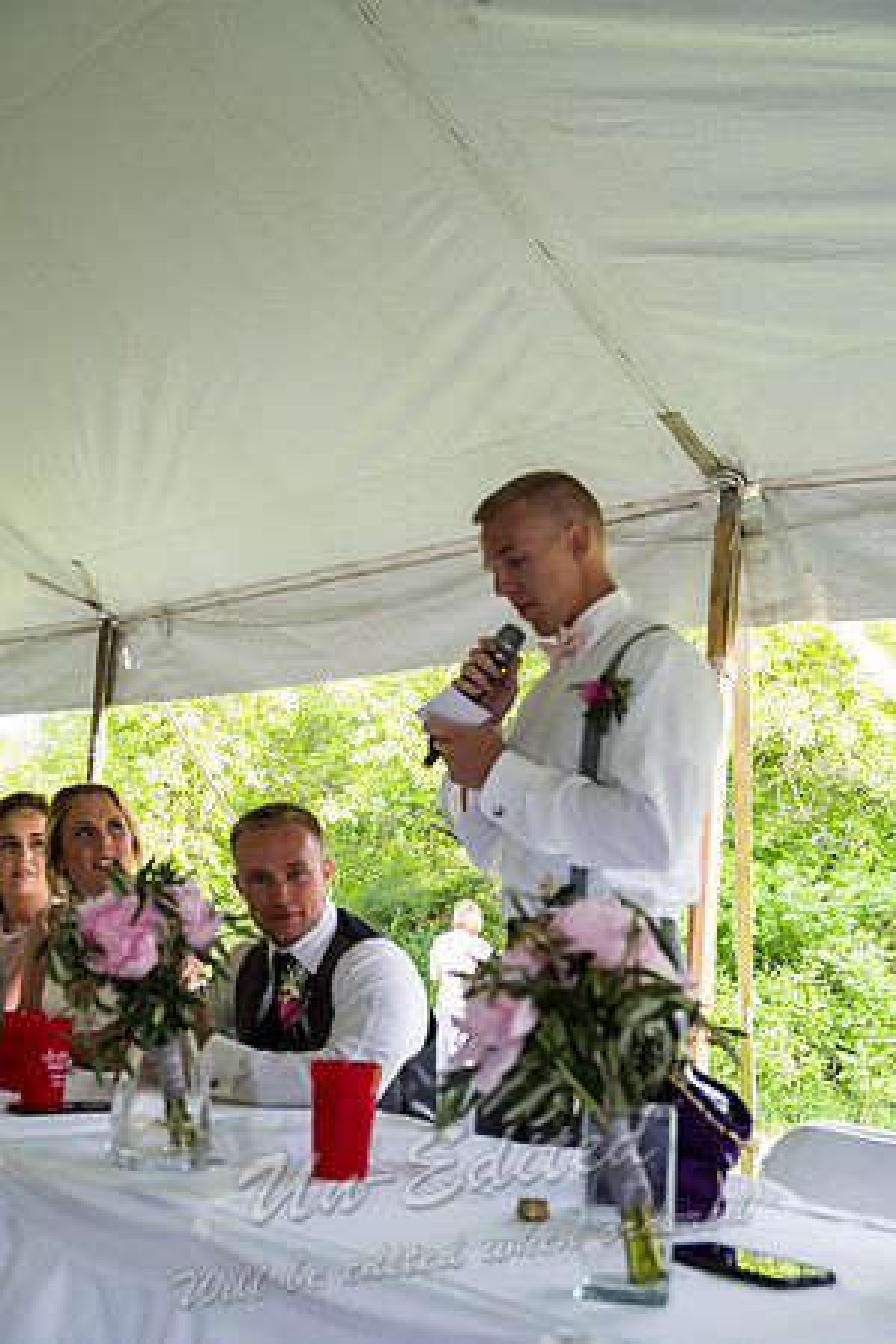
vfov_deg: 45.4
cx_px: 448
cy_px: 672
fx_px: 1605
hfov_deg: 31.2
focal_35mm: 43
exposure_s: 1/60
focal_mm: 28.9
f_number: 4
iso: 400
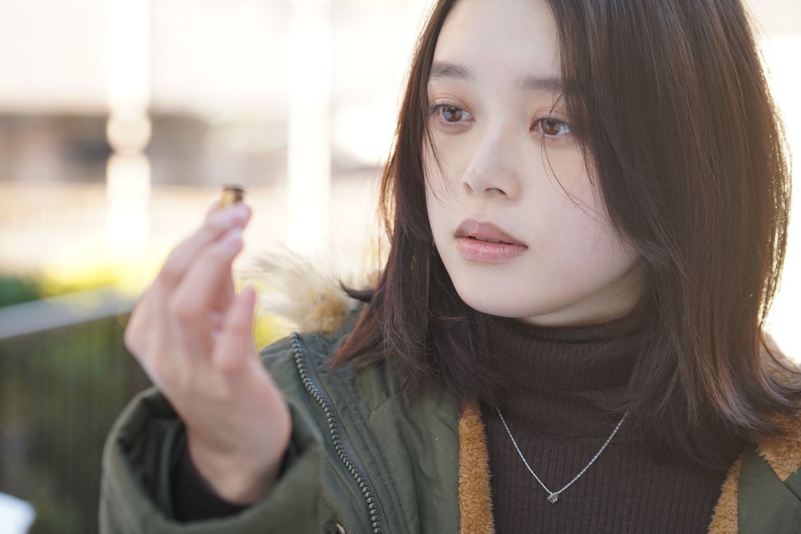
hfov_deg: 18.9
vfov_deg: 12.7
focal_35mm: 108
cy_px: 267
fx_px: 2403
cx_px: 400
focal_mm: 108
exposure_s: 1/400
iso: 800
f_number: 4.5
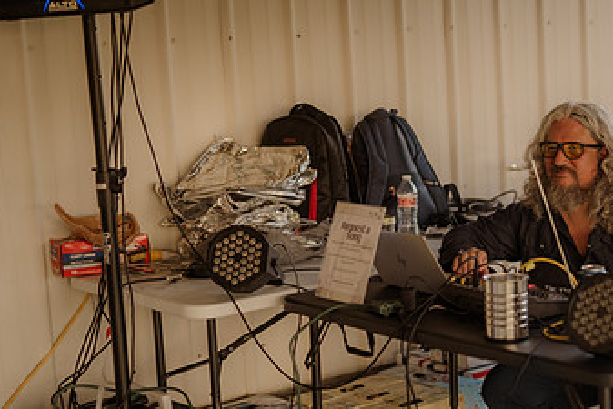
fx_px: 1465
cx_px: 486
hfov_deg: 23.3
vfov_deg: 15.9
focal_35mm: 86
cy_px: 230
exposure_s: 1/320
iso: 200
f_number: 2.8
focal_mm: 50
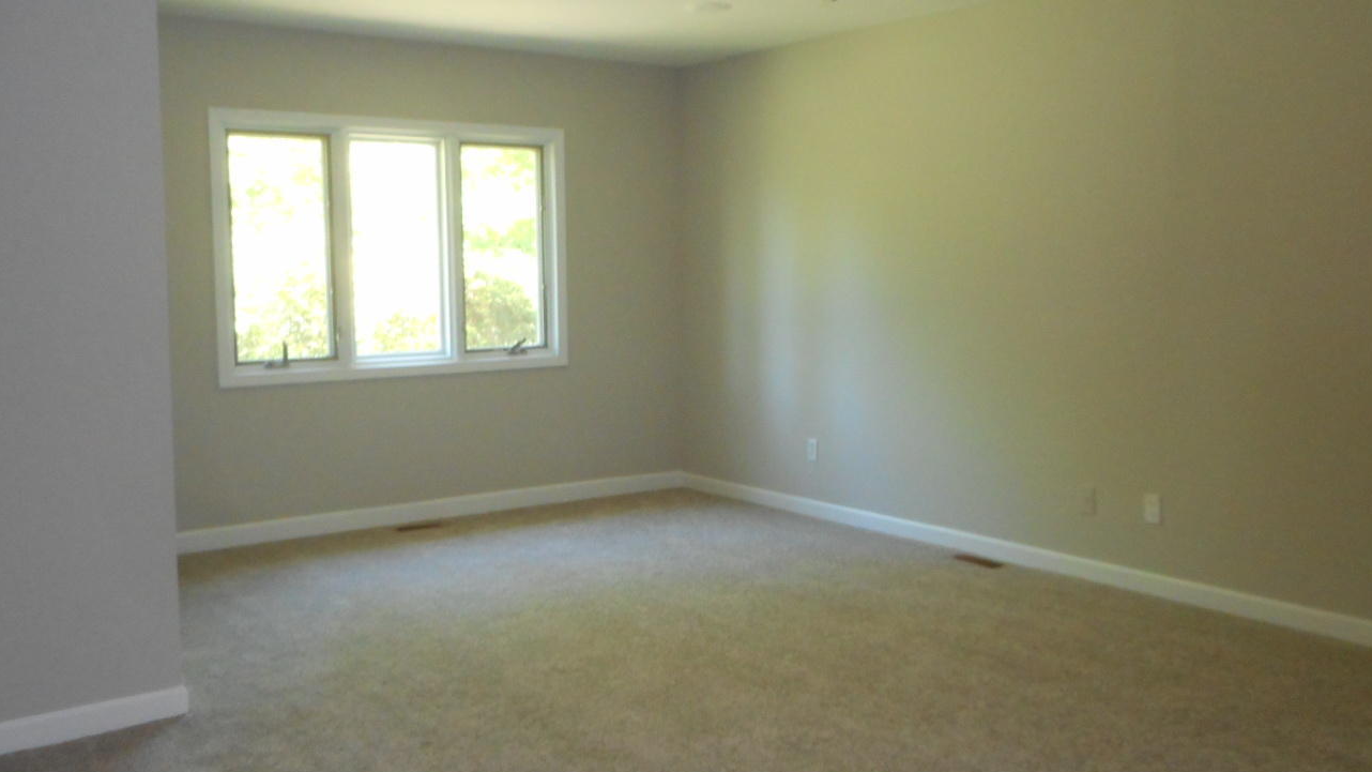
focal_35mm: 34
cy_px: 377
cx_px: 734
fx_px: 1237
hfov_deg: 58.0
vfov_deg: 34.6
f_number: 3.7
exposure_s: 1/25
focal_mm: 4.5
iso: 400
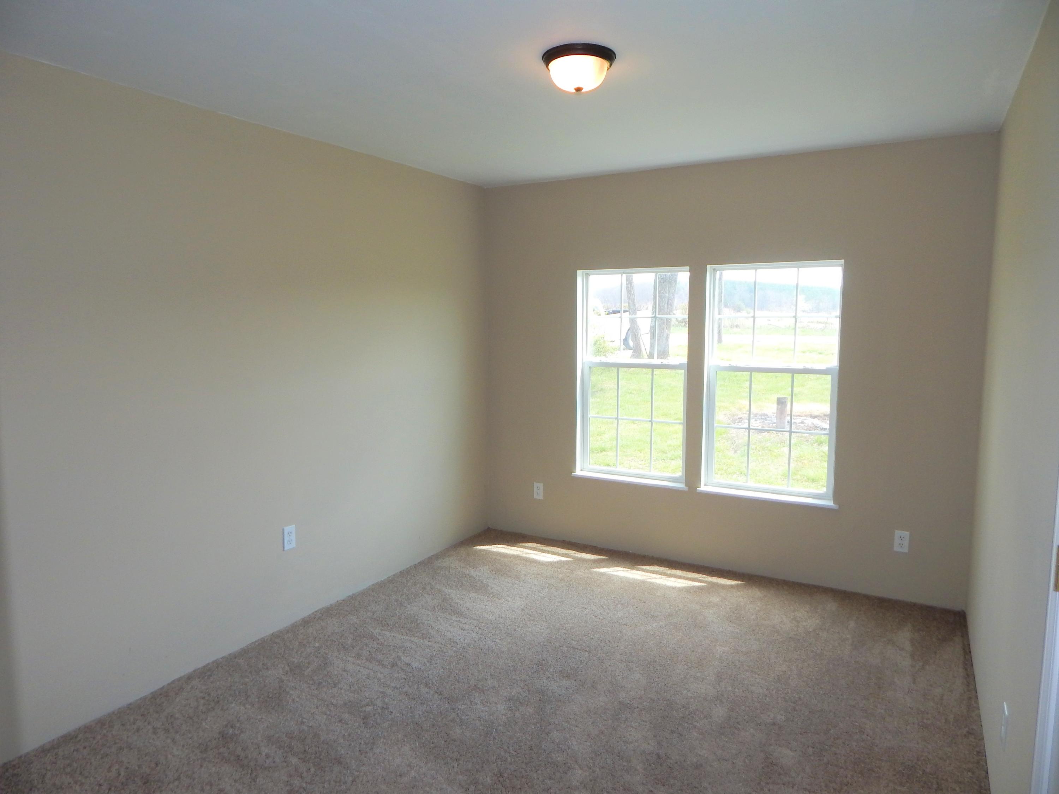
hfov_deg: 76.4
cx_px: 530
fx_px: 673
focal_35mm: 22
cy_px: 397
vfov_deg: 61.1
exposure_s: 1/125
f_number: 3
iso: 125
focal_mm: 4
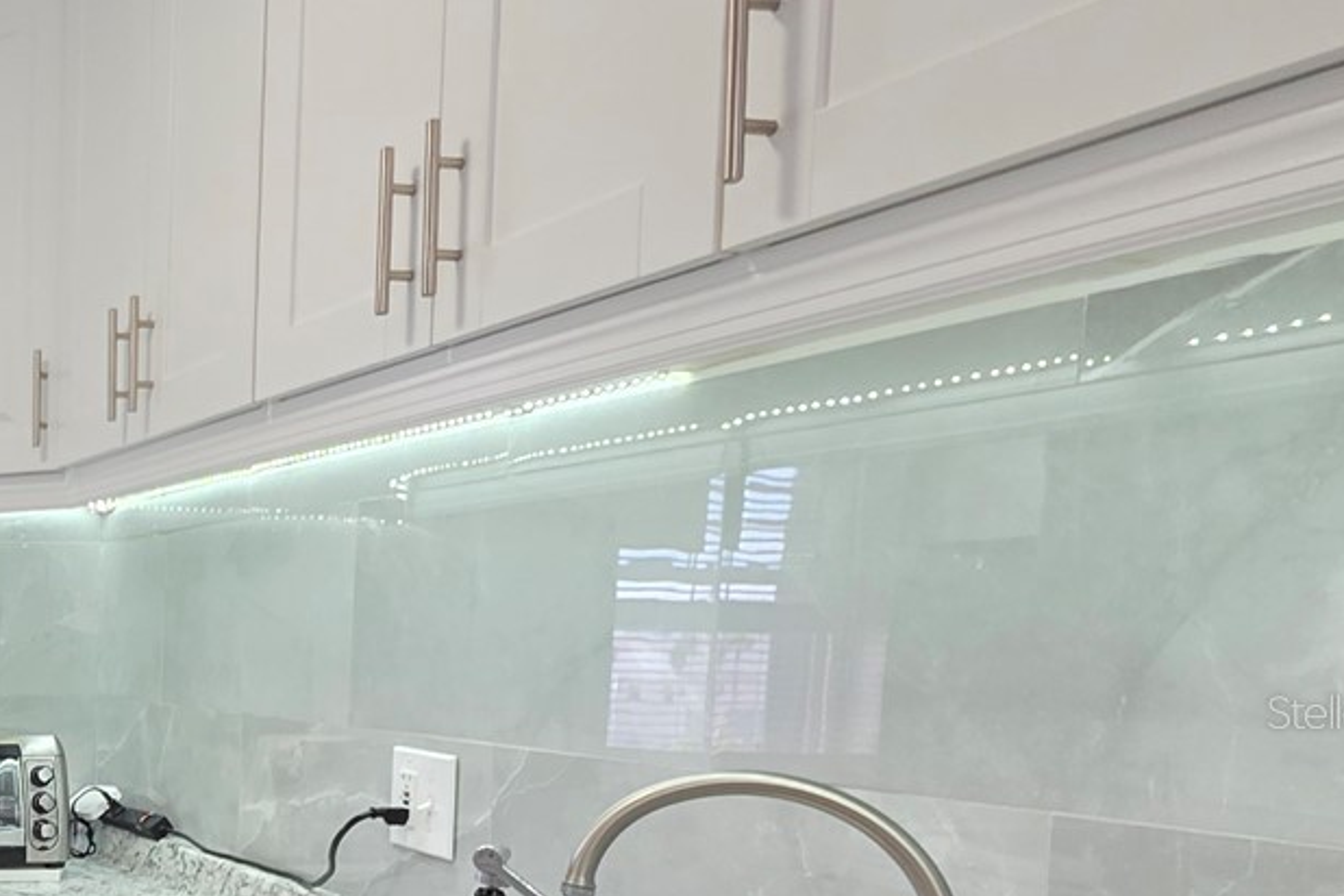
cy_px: 711
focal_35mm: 35
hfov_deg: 39.4
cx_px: -267
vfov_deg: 36.6
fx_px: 1307
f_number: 1.9
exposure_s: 1/120
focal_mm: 2.2
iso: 200
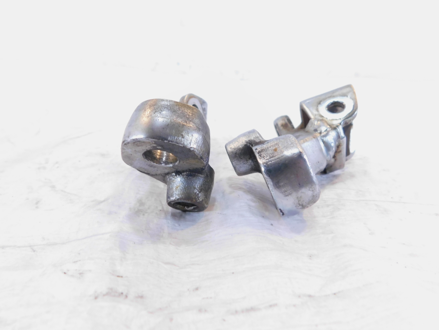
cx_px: 220
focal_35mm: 23
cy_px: 165
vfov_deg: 58.9
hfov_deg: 73.9
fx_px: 292
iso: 250
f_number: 3
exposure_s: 1/30
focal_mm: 4
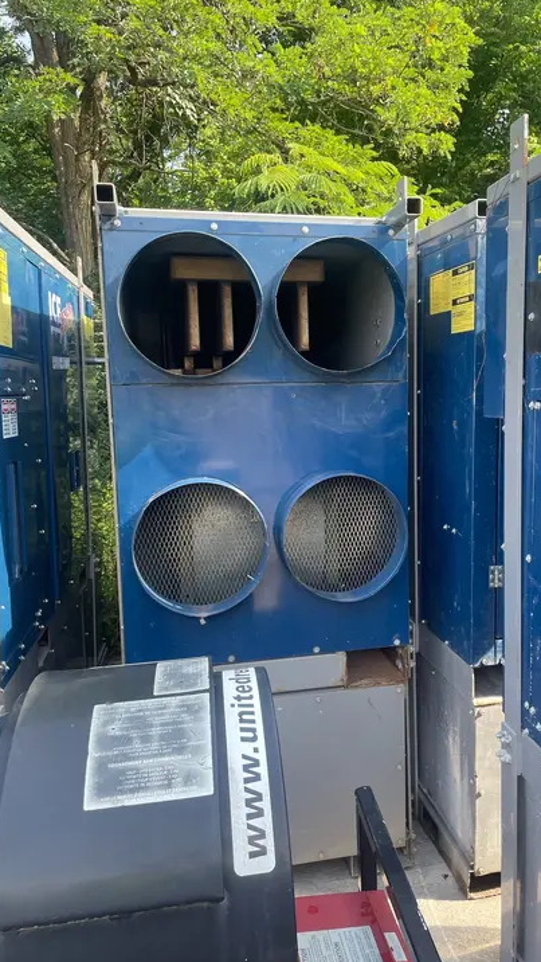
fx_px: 739
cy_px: 478
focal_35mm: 29
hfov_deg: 40.0
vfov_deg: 66.1
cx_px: 322
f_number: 1.6
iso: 32
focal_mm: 4.2
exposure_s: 1/294
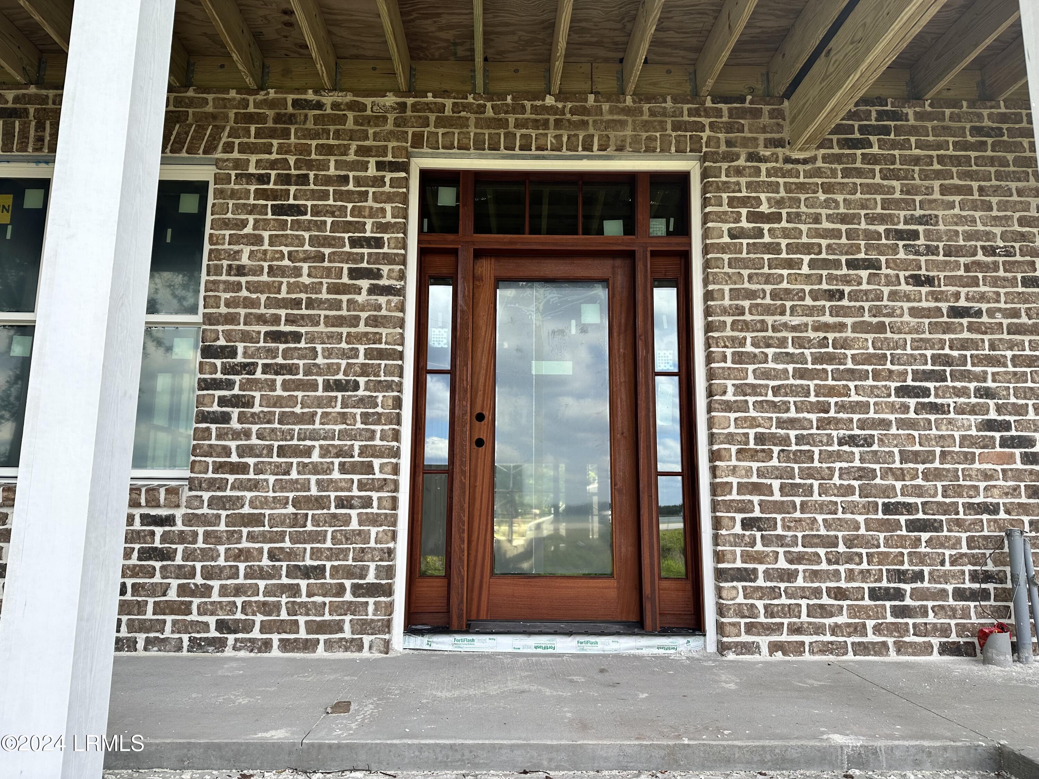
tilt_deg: +9.6
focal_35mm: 24
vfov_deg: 56.8
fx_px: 720
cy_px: 390
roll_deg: -0.4
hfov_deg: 71.6
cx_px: 520
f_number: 1.78
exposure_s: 1/894
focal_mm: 6.86
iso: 80
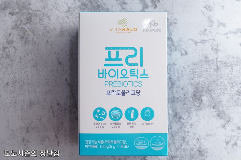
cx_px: 120
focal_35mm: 45
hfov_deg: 43.6
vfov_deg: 29.8
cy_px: 80
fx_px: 301
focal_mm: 30
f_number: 10
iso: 100
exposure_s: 1/60
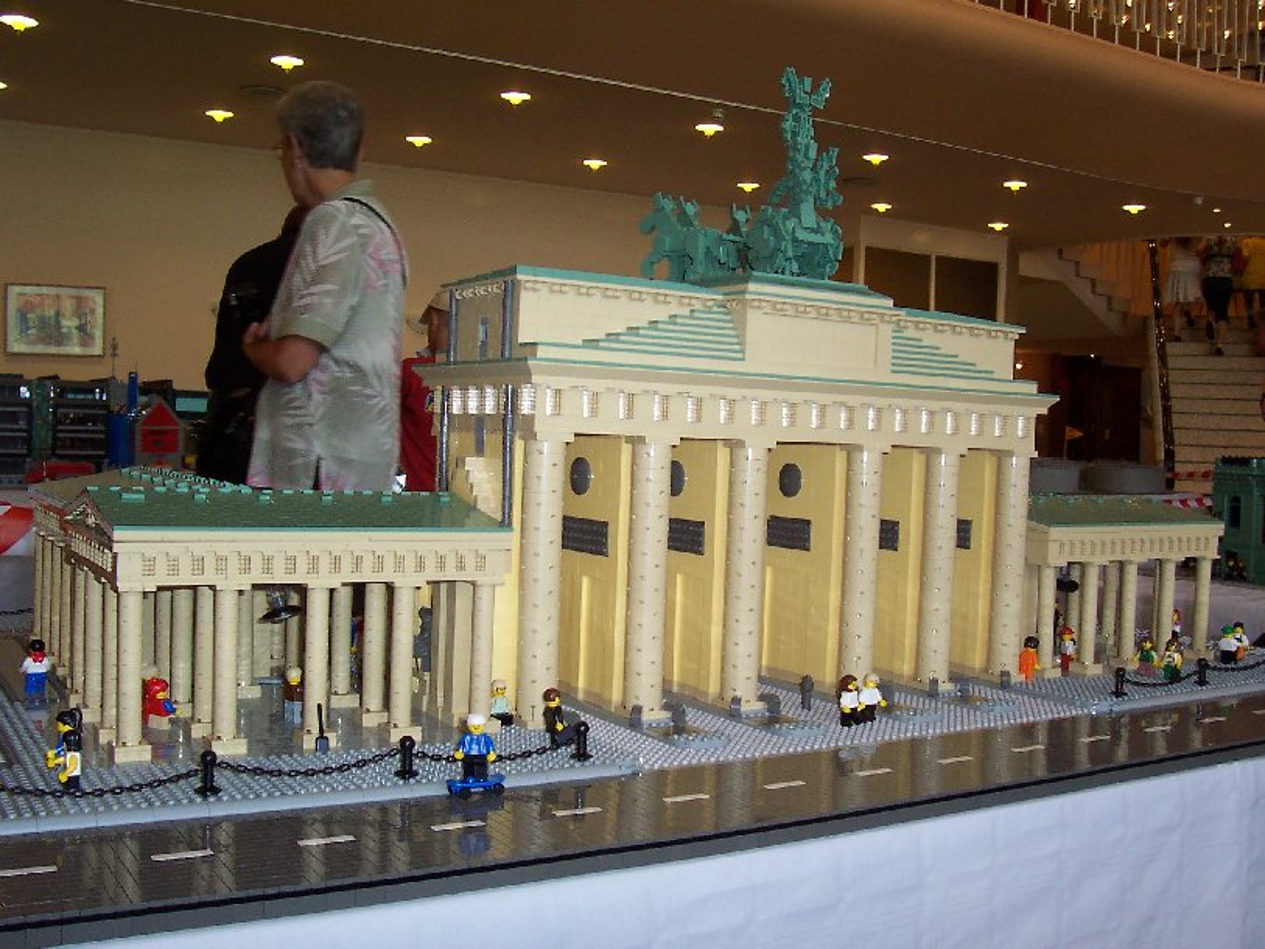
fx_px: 1352
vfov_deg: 38.7
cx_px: 632
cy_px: 474
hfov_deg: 50.1
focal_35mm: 37
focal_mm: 5.6
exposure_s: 1/60
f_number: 2.8
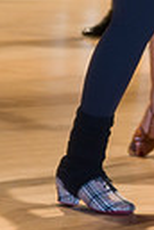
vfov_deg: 4.9
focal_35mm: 418
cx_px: 240
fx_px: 2682
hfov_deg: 3.3
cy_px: -211
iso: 400
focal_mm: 65
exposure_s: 1/250
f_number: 2.8
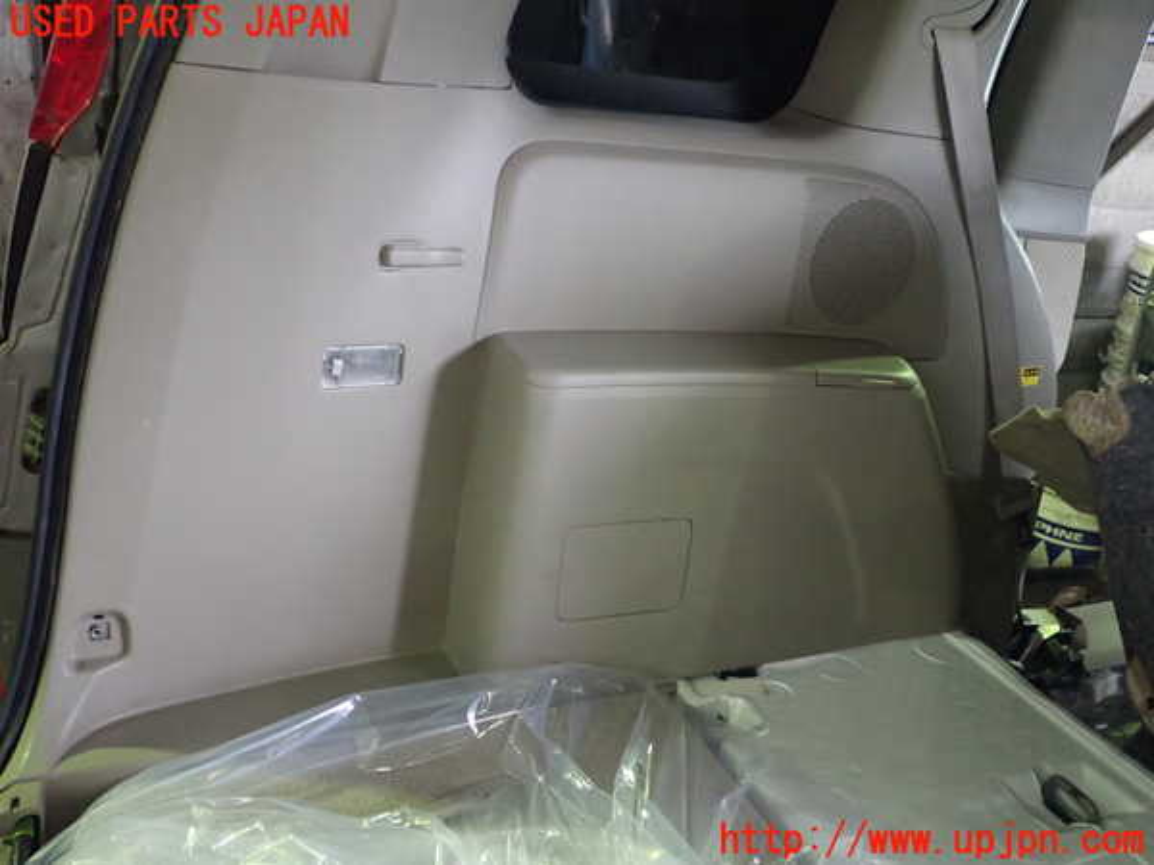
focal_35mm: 32
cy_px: 432
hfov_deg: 56.8
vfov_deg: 44.2
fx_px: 1067
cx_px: 577
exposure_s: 1/30
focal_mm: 5.79
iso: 800
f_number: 2.4
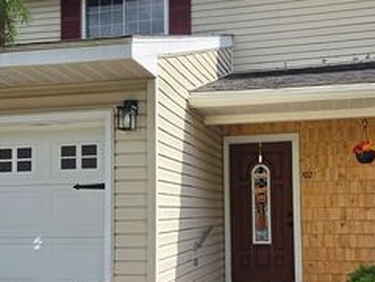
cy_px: 184
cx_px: 198
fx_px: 520
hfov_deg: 39.6
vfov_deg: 30.1
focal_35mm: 48
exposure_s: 1/4558
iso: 80
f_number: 1.8
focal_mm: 5.4
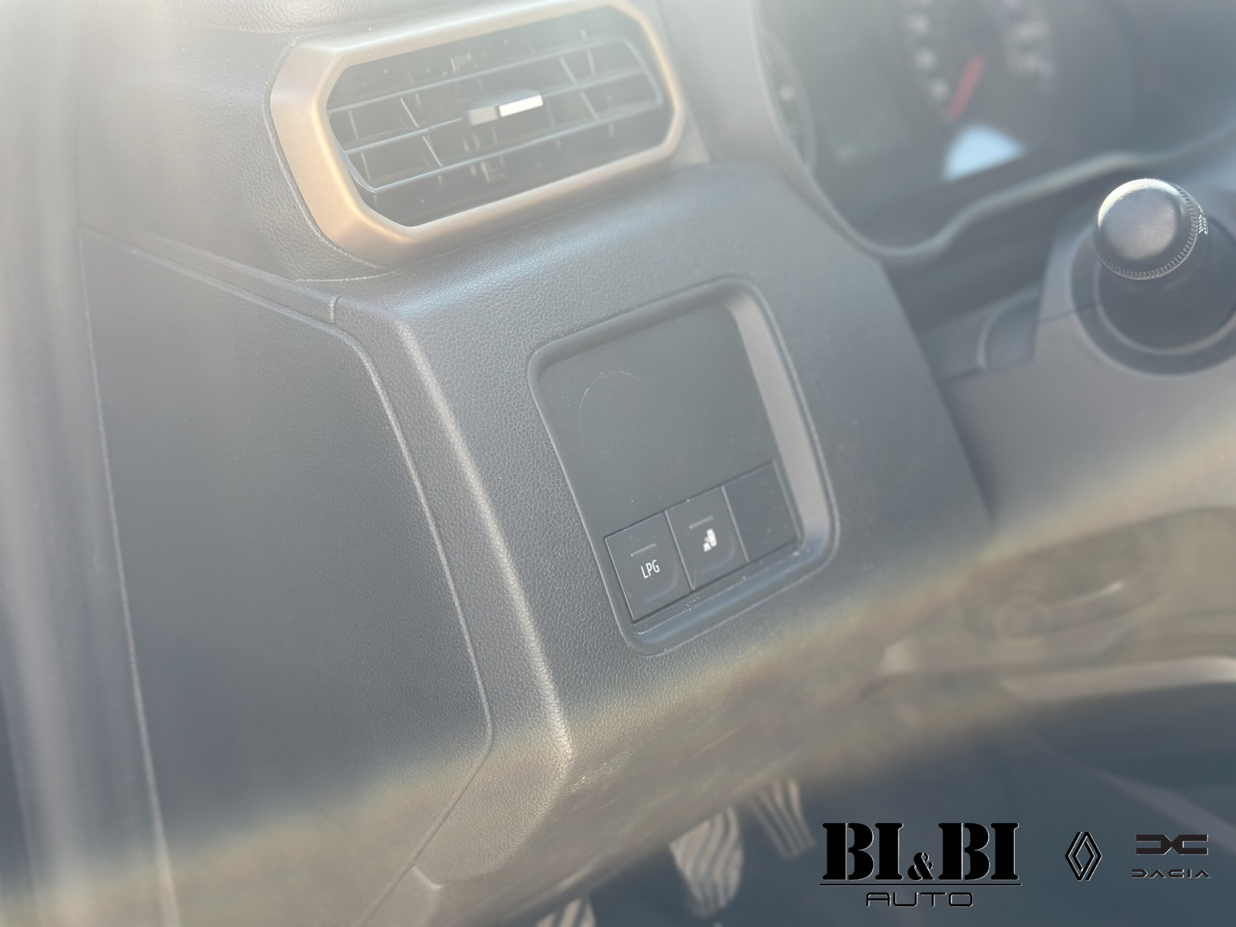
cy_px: 464
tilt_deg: -25.1
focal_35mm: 48
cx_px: 618
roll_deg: -0.1
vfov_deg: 30.3
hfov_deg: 39.7
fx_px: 1714
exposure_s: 1/411
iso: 80
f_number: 1.78
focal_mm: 6.86
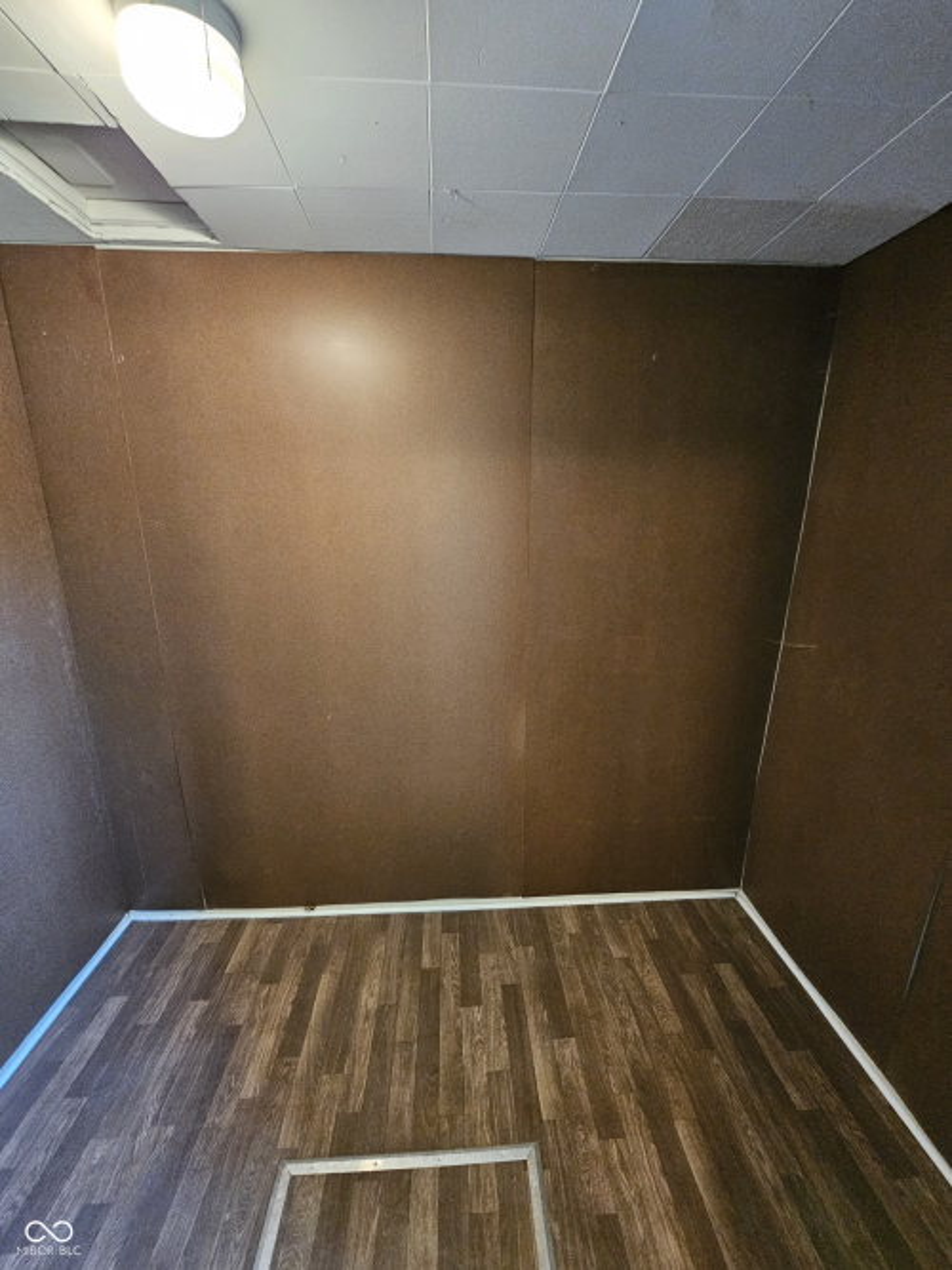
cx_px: 476
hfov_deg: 89.9
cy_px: 635
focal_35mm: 13
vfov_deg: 106.2
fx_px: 477
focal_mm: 2.2
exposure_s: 1/24
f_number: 2.2
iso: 800
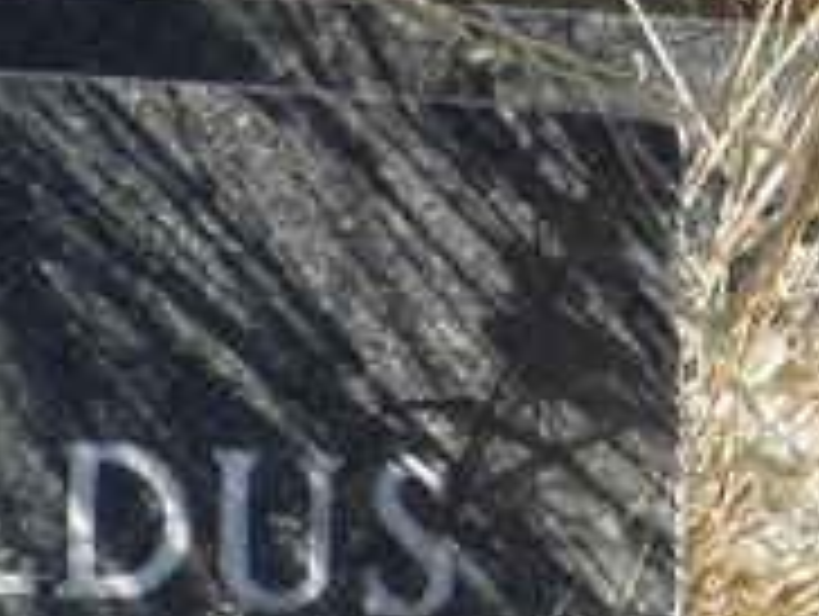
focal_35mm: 114
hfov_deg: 15.5
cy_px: 922
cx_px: -513
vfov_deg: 12.4
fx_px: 2701
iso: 64
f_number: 5.6
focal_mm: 4.6
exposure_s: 1/80
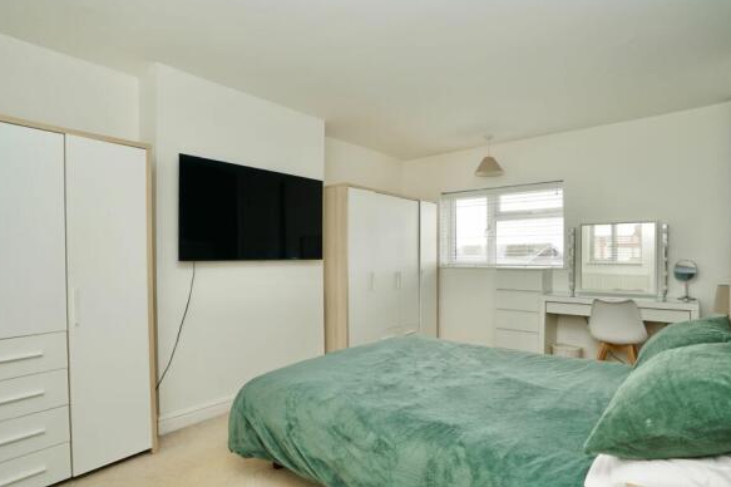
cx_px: 396
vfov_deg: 67.2
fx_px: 365
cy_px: 260
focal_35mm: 18
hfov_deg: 89.8
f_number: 4
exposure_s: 1/160
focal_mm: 16
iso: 250
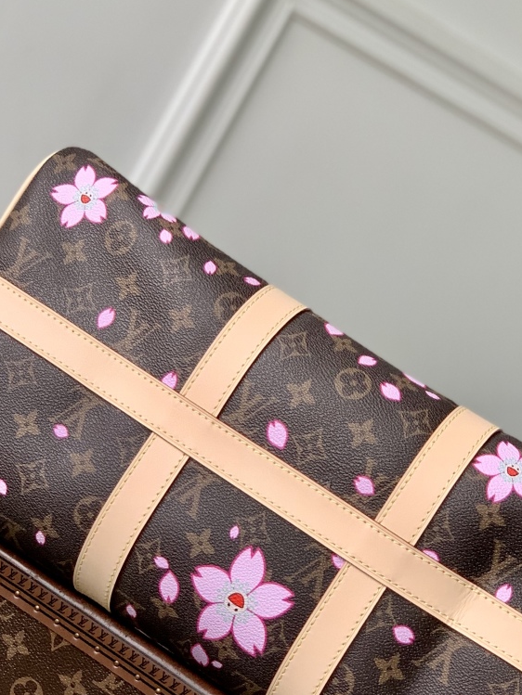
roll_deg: -30.1
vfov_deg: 19.6
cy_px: 335
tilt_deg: -6.3
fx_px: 2010
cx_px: 293
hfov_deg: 14.8
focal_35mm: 100
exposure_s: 1/122
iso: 80
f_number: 2.4
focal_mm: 6
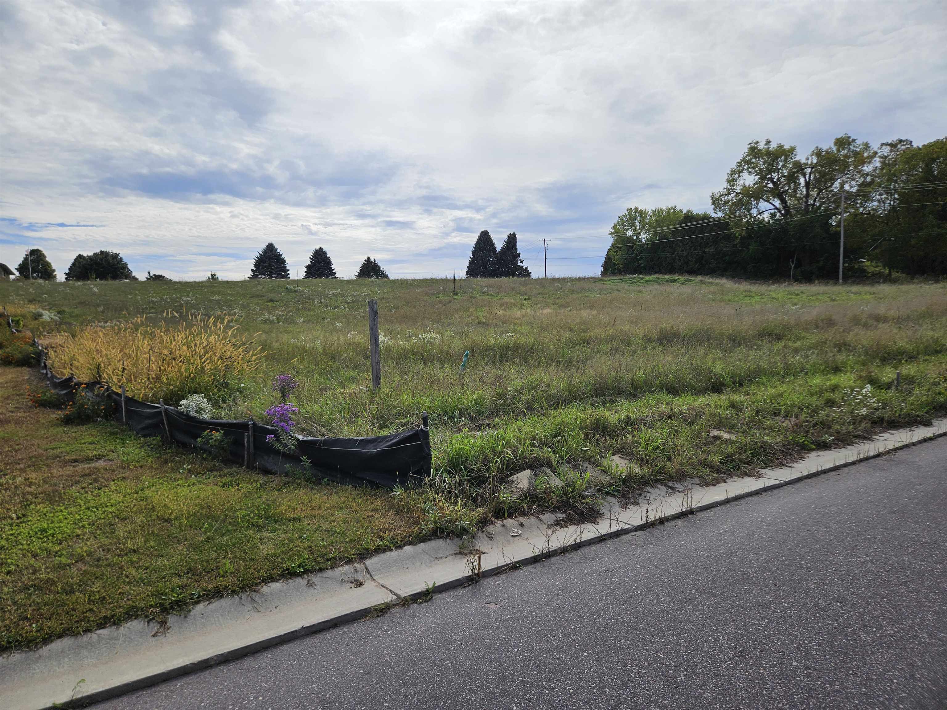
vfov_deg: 58.9
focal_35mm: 23
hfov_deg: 73.9
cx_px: 474
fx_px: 629
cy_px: 355
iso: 25
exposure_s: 1/3372
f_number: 1.8
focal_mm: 5.4
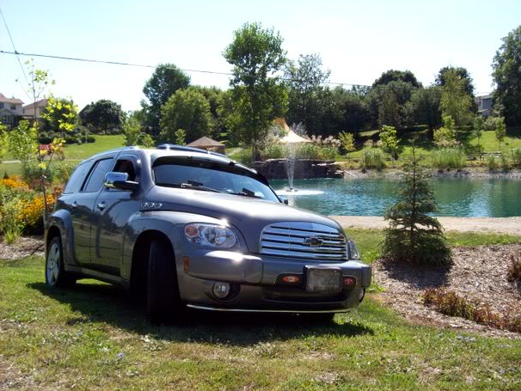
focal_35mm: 38
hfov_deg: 48.9
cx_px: 274
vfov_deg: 37.7
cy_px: 202
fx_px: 572
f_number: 4.8
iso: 80
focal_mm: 6
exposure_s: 1/360
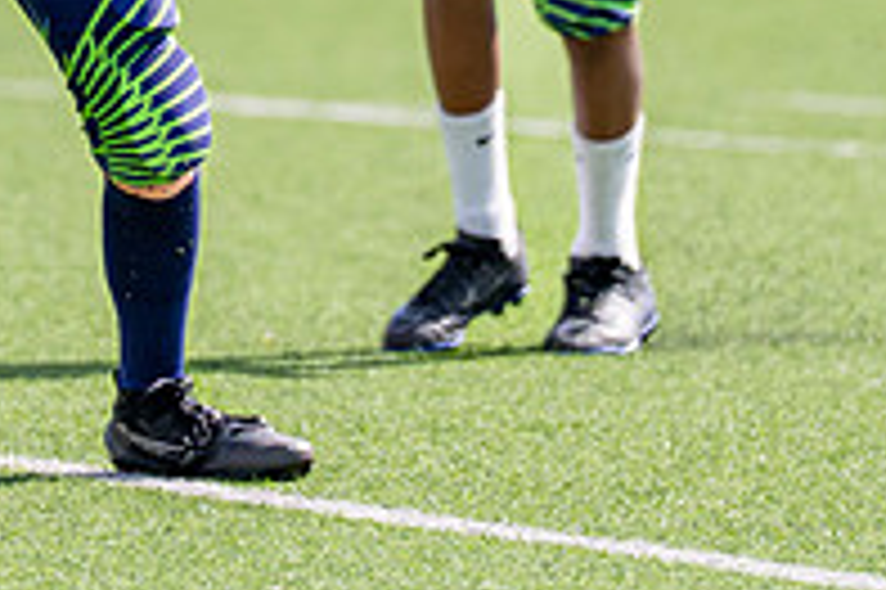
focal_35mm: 1007
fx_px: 24762
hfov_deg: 2.0
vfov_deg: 1.4
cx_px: 107
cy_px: -376
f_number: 2.8
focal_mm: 200
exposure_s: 1/4000
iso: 250
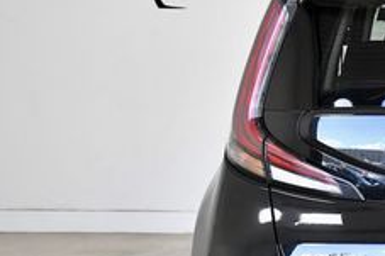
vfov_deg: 12.1
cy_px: 167
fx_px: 1208
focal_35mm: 113
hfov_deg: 17.0
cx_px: 502
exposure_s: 1/1000
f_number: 4.5
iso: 2500
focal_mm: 27
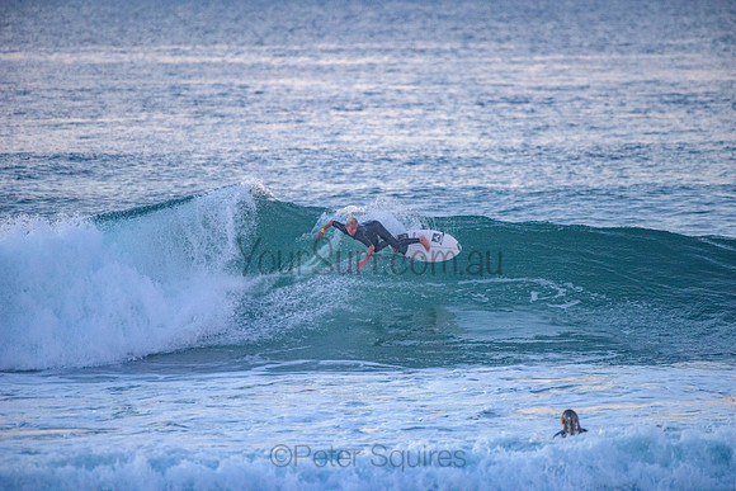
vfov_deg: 2.8
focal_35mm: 500
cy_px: 246
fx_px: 10224
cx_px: 368
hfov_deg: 4.1
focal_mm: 500
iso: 3600
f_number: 5.6
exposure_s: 1/500
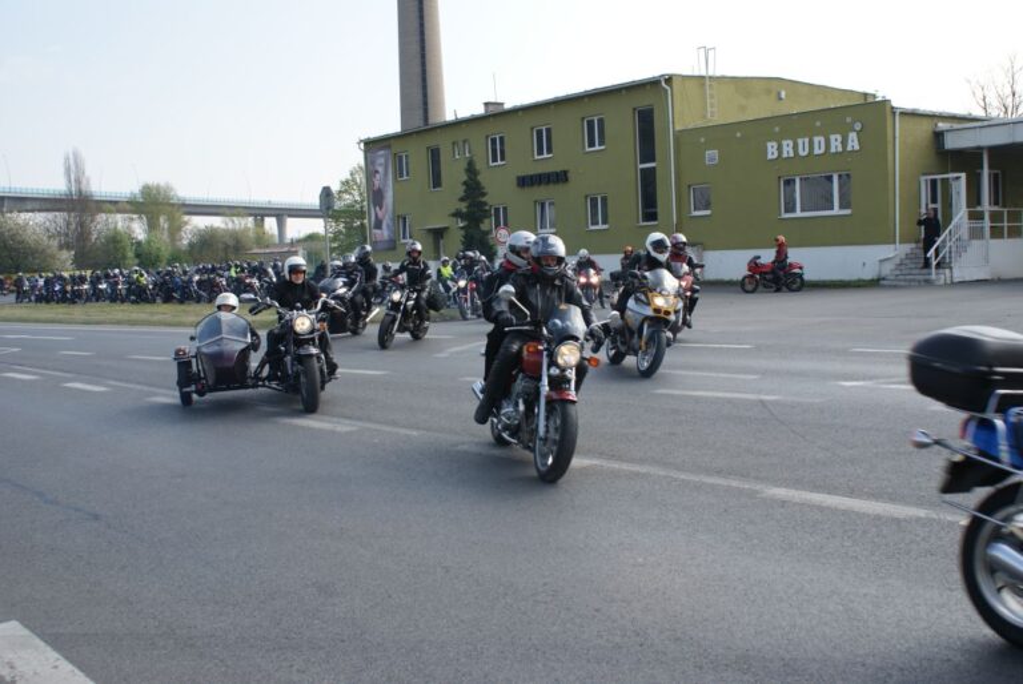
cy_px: 342
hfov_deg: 49.5
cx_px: 512
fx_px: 1109
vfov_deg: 34.3
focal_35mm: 39
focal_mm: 26
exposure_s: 1/250
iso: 100
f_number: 6.3
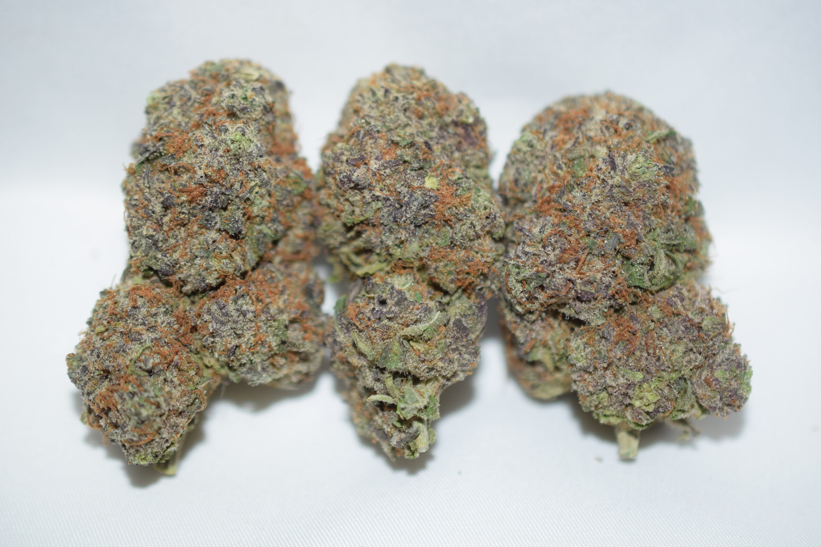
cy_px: 274
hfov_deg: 33.4
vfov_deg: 22.6
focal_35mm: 60
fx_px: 1368
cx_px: 410
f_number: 3.2
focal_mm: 40
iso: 100
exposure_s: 1/60
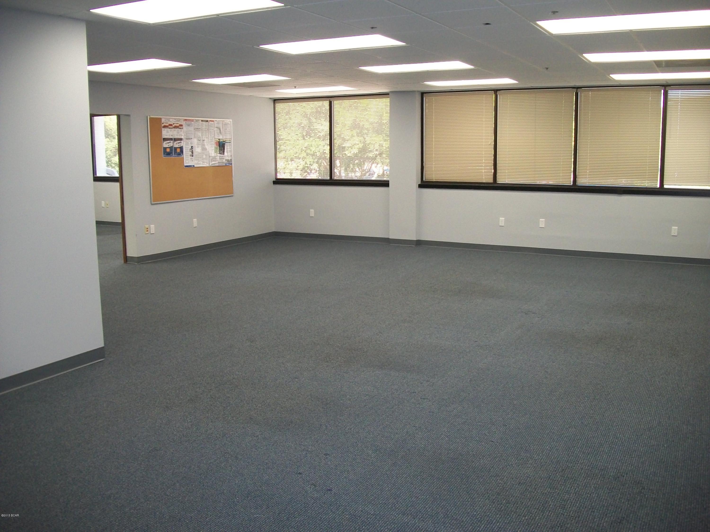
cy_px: 266
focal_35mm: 32
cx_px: 355
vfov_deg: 44.2
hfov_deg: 56.8
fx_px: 656
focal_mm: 5.7
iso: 160
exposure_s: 1/30
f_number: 2.9
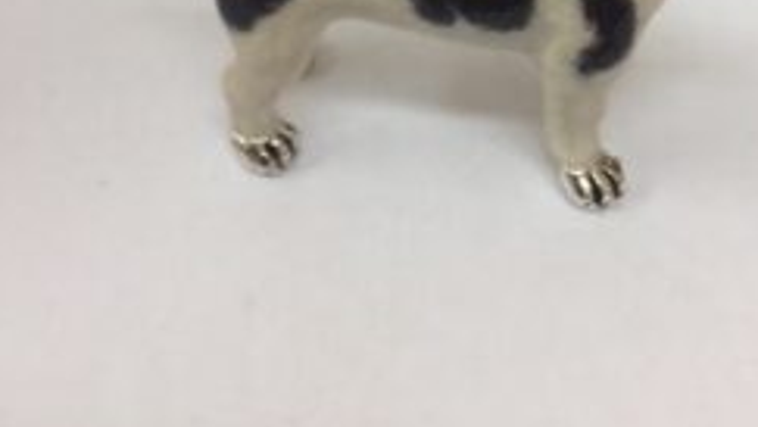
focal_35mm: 52
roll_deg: -1.1
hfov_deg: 39.7
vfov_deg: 21.6
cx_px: 459
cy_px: -69
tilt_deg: -37.5
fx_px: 1046
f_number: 2.2
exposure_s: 1/50
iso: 32
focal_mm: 4.15
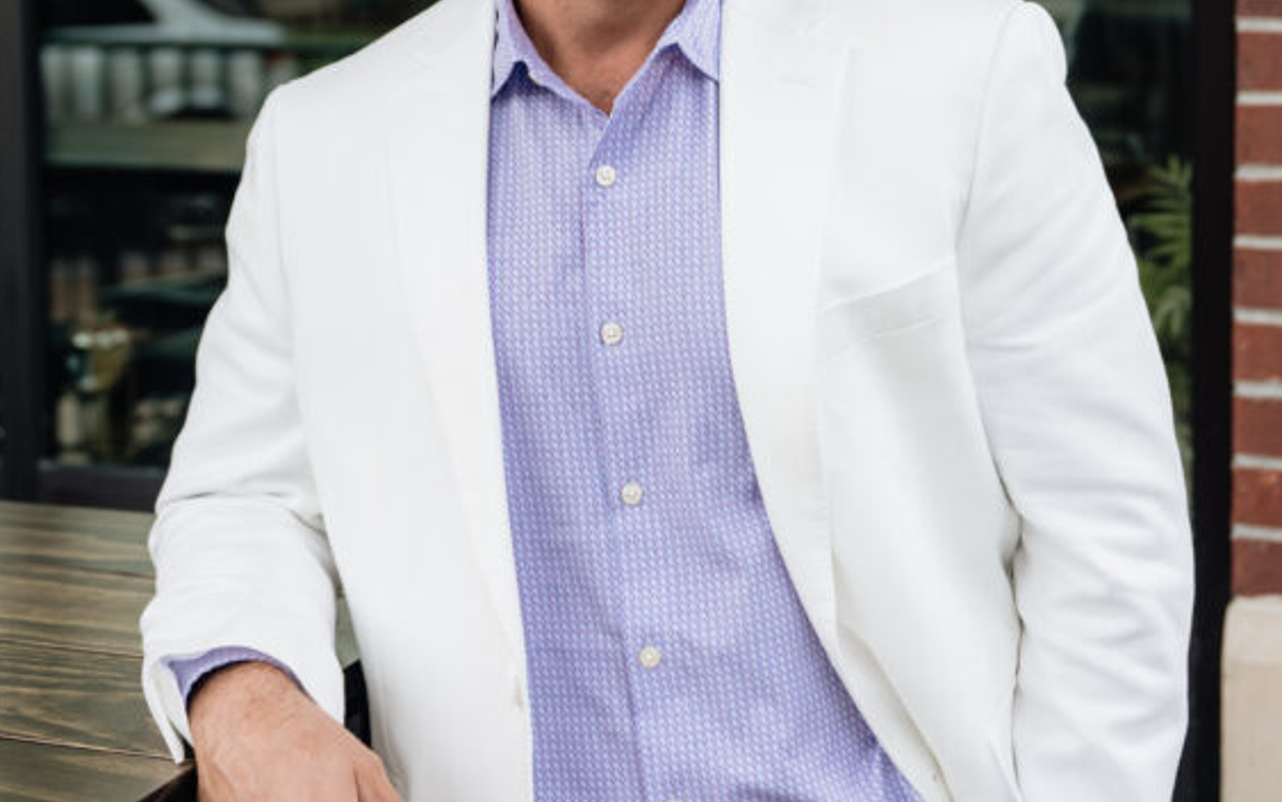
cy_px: 91
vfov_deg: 16.9
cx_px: 639
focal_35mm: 76
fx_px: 2656
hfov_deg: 27.1
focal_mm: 41
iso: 200
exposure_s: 1/400
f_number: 3.2
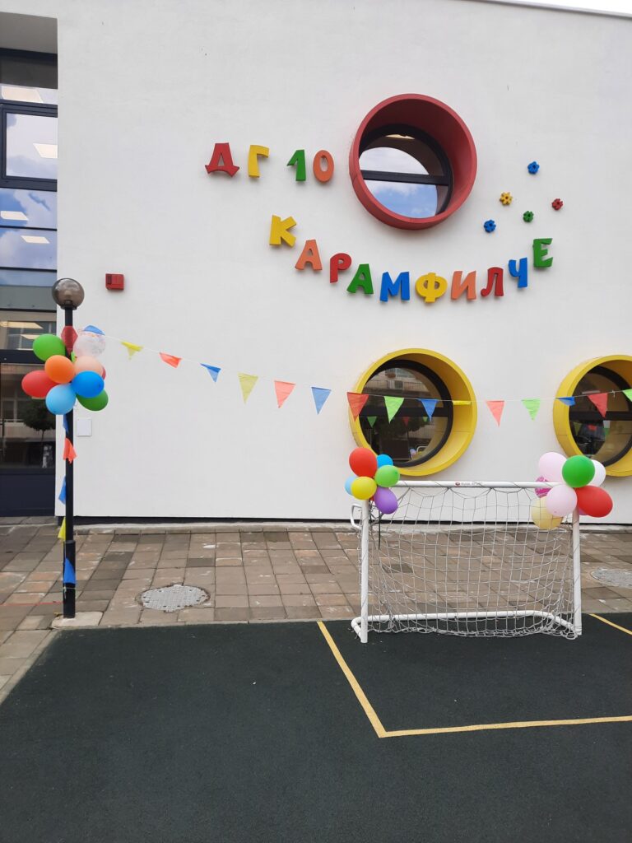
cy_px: 422
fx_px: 609
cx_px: 316
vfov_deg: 69.4
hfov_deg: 54.9
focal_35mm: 25
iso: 32
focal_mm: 4.6
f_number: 2
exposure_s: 1/336
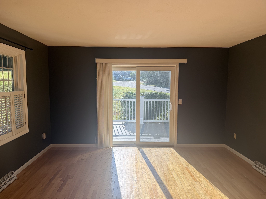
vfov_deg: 56.8
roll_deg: -0.3
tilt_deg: -6.0
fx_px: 184
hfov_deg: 71.6
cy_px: 100
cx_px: 133
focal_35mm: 24
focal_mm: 6.76
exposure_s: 1/898
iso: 100
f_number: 1.78
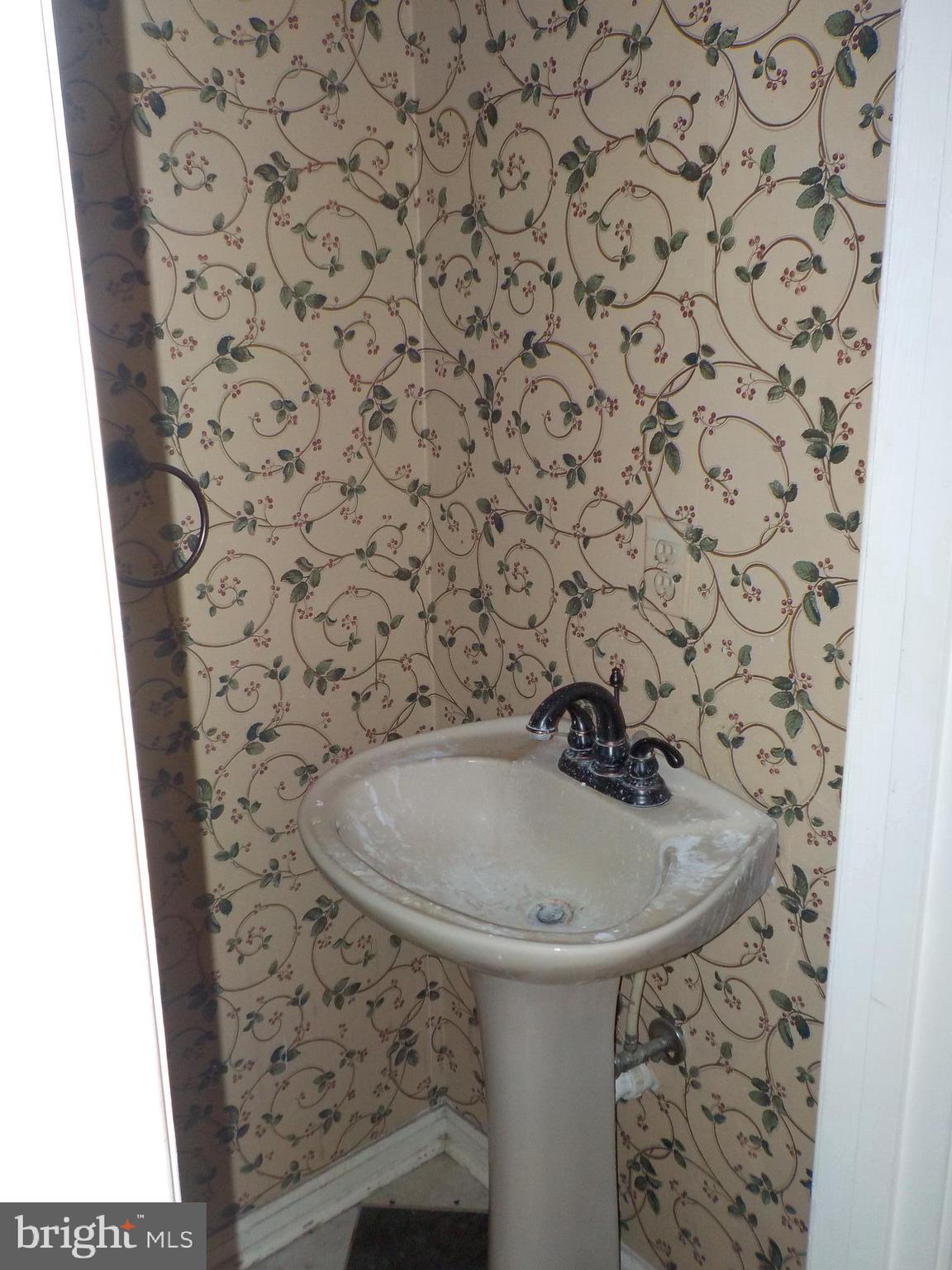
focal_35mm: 30
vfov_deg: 60.0
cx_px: 476
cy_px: 635
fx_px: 1100
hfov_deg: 46.8
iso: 200
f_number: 3.3
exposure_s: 1/30
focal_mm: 4.1
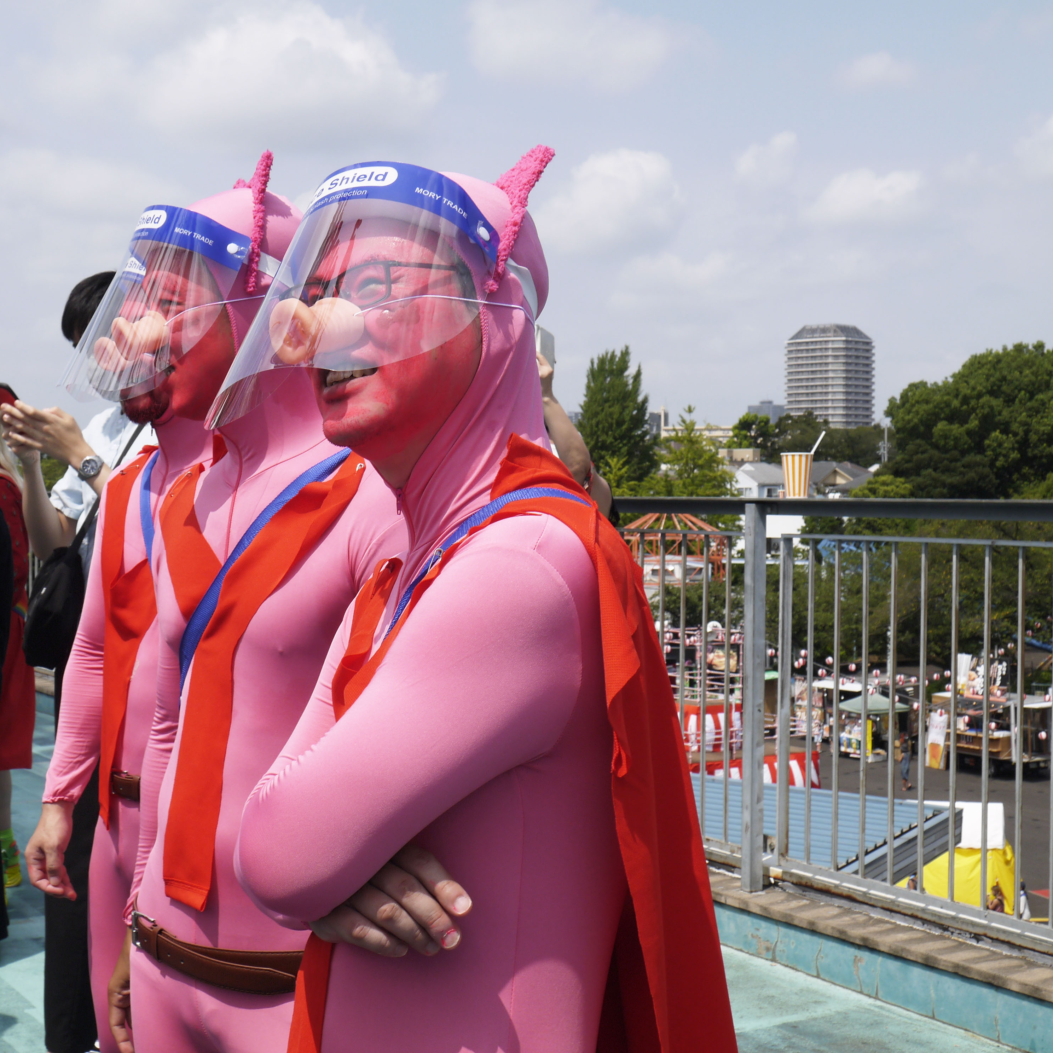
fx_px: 1962
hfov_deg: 29.9
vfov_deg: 30.0
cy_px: 528
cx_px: 383
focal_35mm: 57
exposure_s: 1/400
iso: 160
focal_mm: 24
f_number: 11
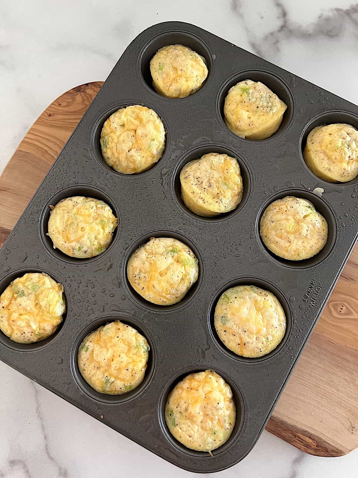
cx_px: 179
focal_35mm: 26
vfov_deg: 67.3
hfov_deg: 53.1
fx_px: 359
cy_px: 239
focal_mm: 5.7
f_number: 1.5
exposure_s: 1/60
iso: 400
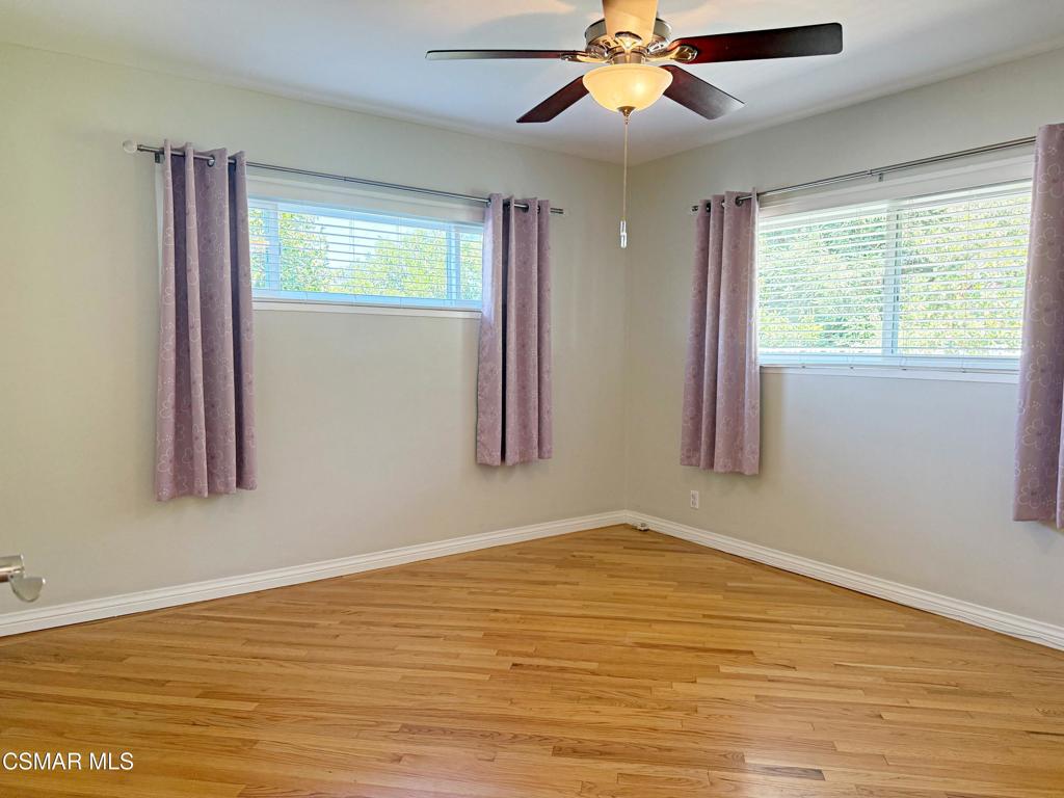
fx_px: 738
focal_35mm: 24
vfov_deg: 56.8
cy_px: 399
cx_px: 532
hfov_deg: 71.6
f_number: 1.78
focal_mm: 6.76
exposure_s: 1/137
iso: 200
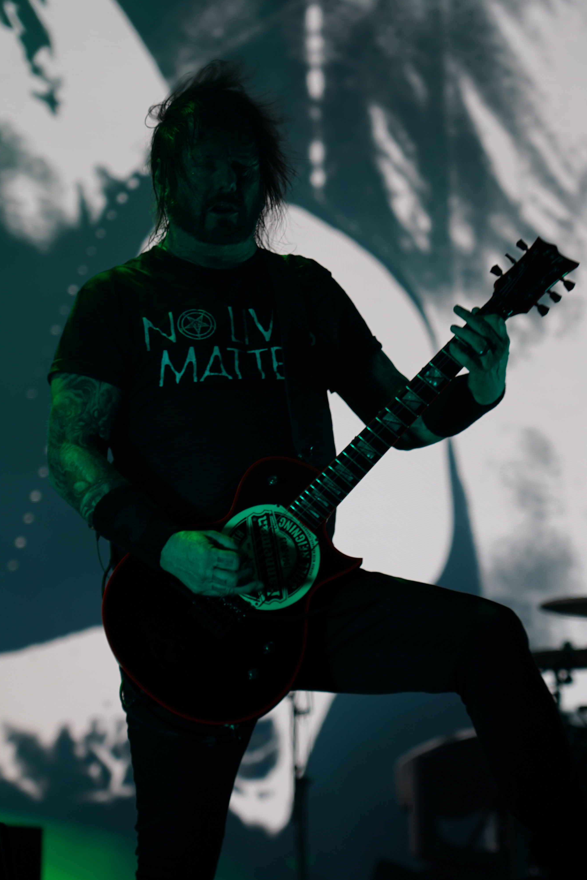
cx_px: 346
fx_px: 3570
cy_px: 439
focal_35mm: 146
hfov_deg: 9.4
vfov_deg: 14.1
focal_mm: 97
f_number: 4
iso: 100
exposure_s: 1/125
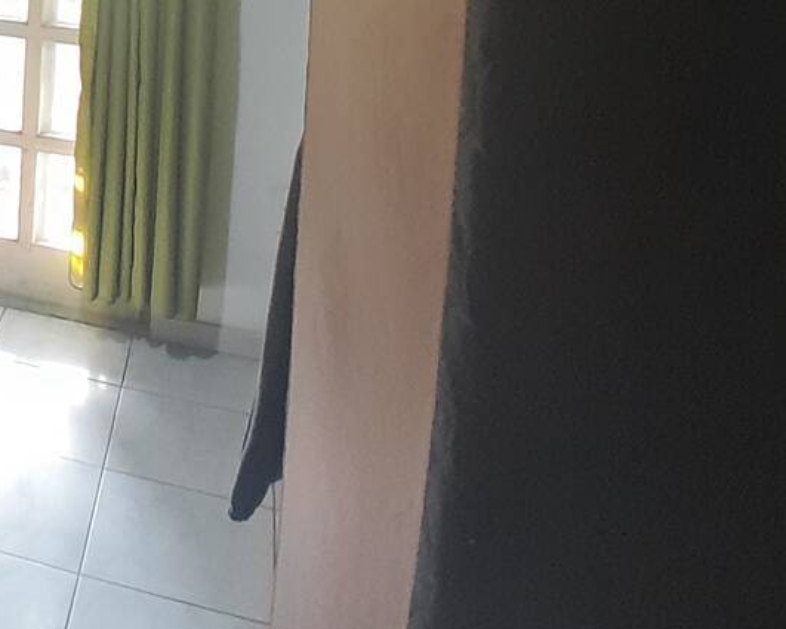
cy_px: -136
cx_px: -197
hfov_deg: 32.5
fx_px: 1047
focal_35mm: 45
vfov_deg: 28.8
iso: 160
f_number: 2.2
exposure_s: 1/24
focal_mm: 1.46
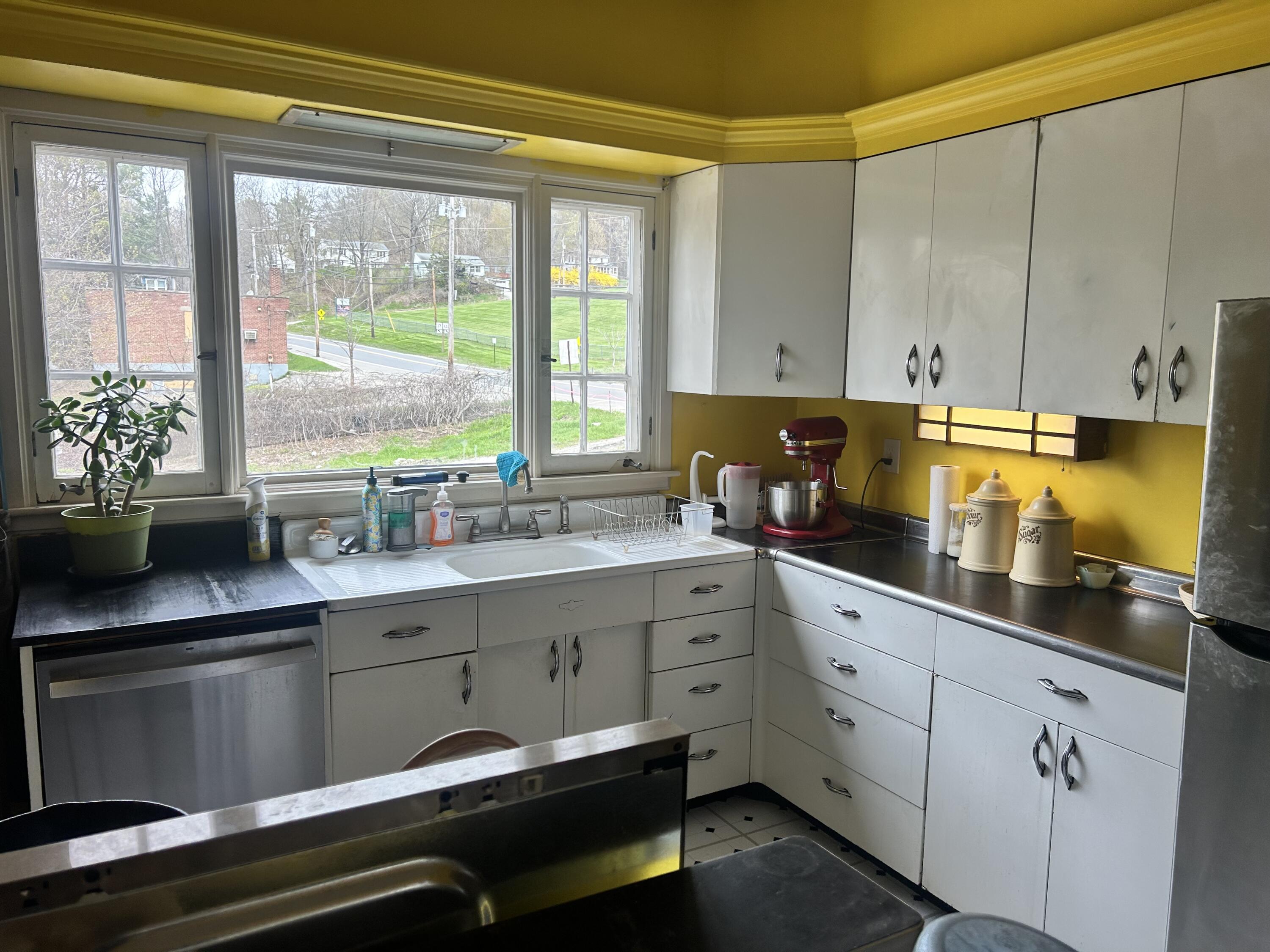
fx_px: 954
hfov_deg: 67.3
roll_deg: -1.7
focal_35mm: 26
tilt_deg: -8.7
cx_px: 635
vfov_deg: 53.1
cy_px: 476
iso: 50
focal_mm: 5.7
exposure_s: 1/387
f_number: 1.5
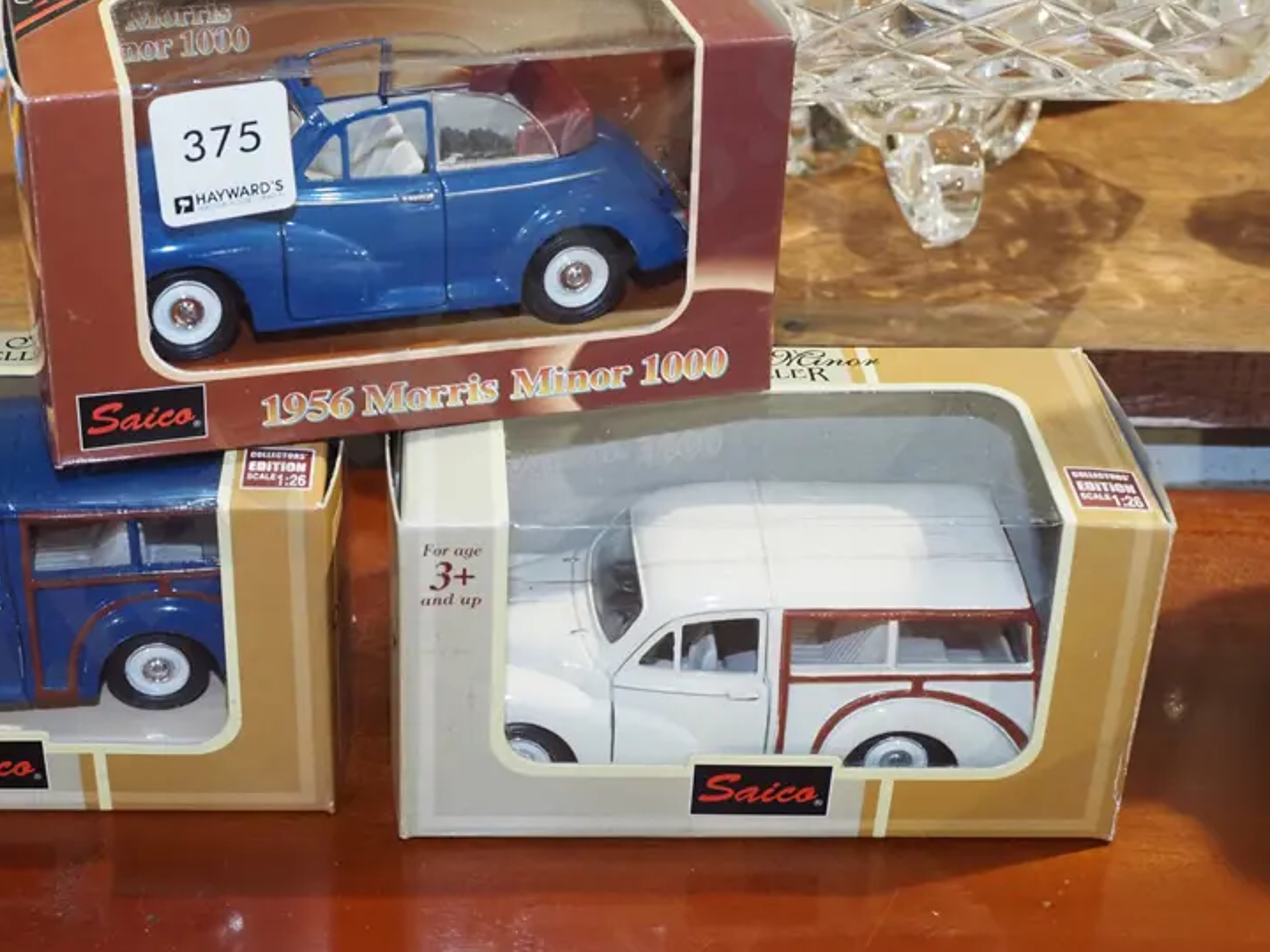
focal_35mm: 57
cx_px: 399
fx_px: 2091
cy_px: 380
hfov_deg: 33.4
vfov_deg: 25.6
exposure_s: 1/60
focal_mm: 20
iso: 2500
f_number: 5.6
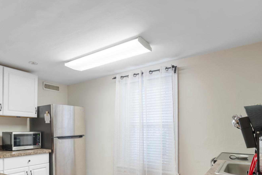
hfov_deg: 70.4
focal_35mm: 25
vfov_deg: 49.1
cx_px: 98
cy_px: 133
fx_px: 182
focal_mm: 16
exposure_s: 1/2.5
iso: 400
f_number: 8
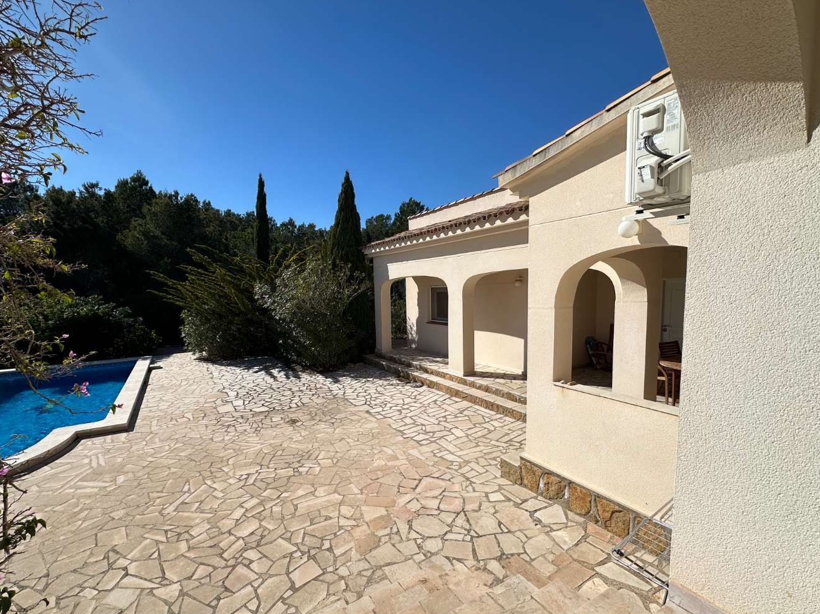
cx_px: 387
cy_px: 324
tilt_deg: -6.1
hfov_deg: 94.4
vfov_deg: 78.0
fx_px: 379
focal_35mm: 16
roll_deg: +0.6
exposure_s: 1/3509
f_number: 2.2
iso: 50
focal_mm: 2.22
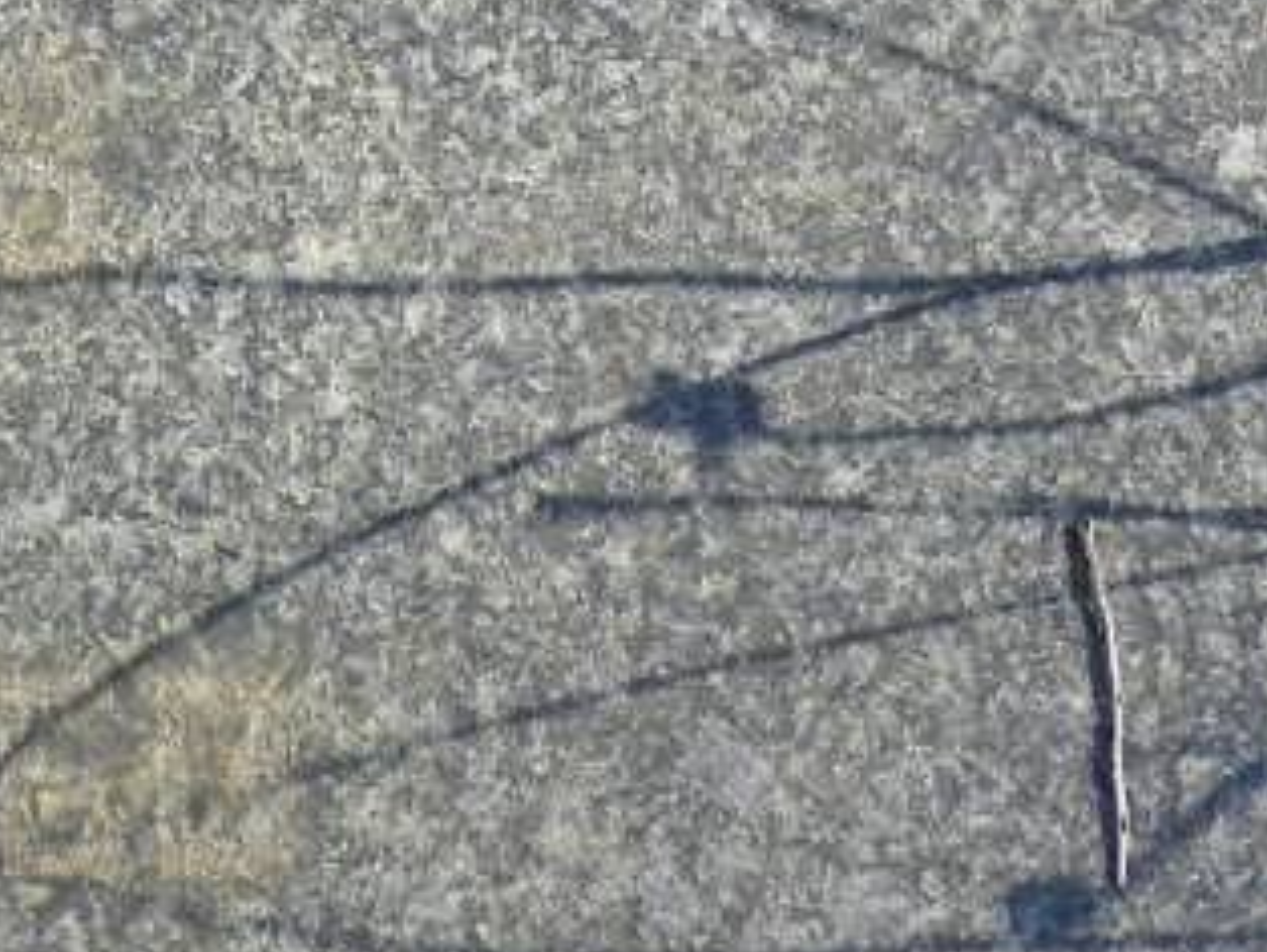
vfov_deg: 5.8
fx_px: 9231
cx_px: -847
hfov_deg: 7.7
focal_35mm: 252
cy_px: -537
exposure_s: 1/200
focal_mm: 11.8
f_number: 4.5
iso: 64
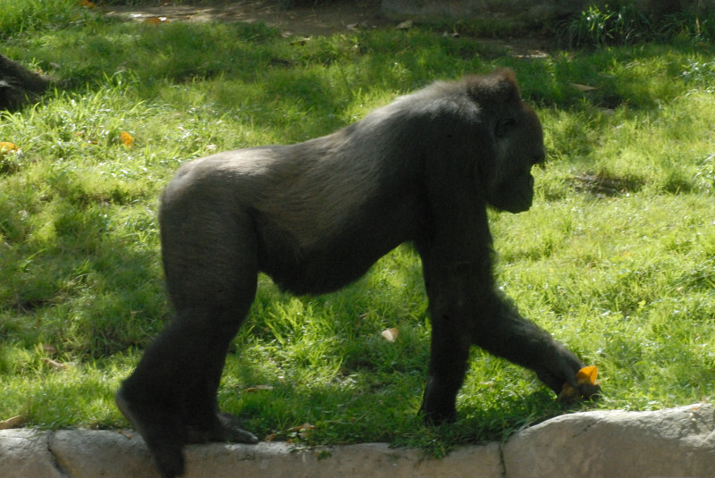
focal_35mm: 158
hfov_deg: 13.0
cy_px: 239
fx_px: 3131
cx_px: 358
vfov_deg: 8.7
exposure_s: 1/90
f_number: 22
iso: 1600
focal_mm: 105
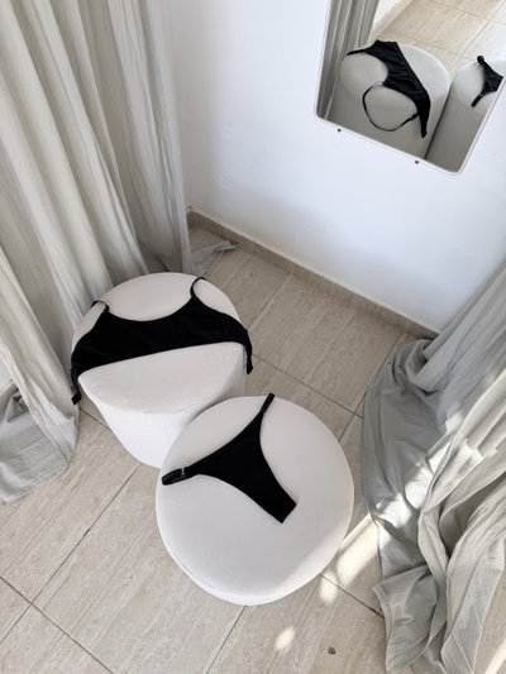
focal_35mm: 24
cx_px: 253
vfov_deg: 71.6
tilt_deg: -58.9
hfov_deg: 56.8
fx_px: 468
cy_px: 337
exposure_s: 1/322
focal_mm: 6.76
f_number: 1.78
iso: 80
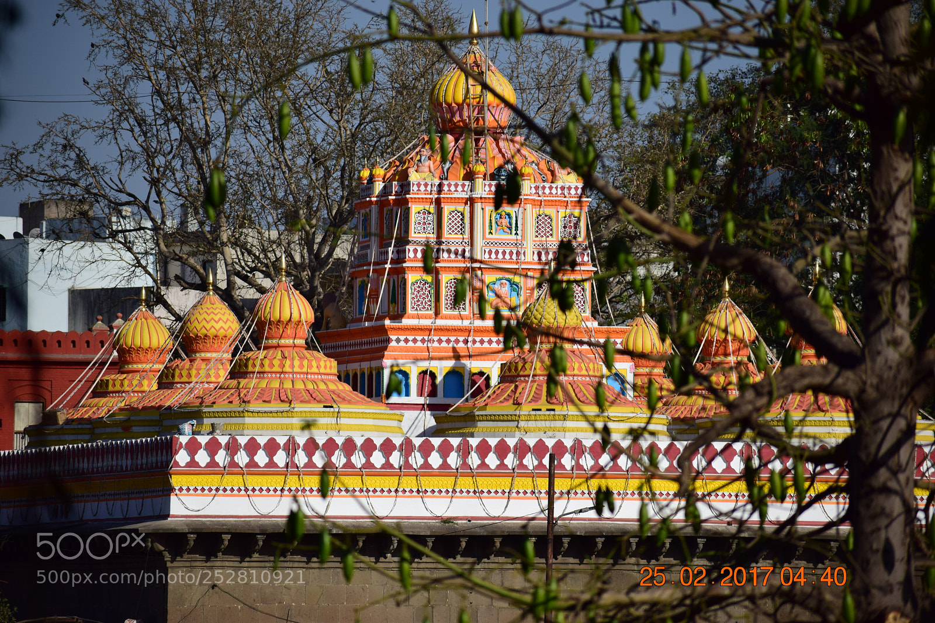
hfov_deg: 7.2
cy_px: 312
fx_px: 7400
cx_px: 468
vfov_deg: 4.8
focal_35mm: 285
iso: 125
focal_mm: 190
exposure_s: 1/2000
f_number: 5.3
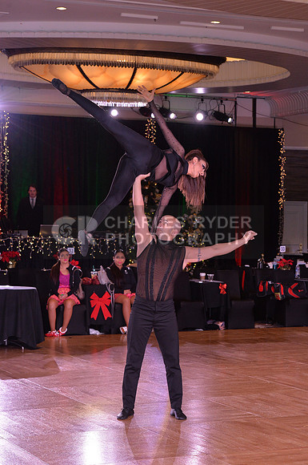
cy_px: 232
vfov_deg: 22.7
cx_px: 154
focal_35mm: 90
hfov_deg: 15.1
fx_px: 1158
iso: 2000
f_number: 6.3
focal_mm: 90
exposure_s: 1/250
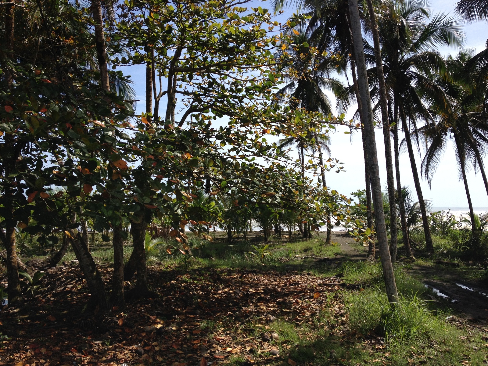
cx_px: 244
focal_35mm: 35
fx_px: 493
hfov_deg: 52.6
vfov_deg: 40.7
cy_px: 183
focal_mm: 4.28
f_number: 2.4
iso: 50
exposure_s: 1/1842
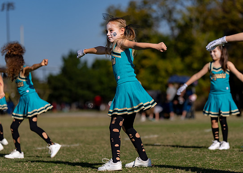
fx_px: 1028
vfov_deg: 9.7
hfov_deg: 13.5
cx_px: 130
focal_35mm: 149
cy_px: 87
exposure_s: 1/5000
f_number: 2.8
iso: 100
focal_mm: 126
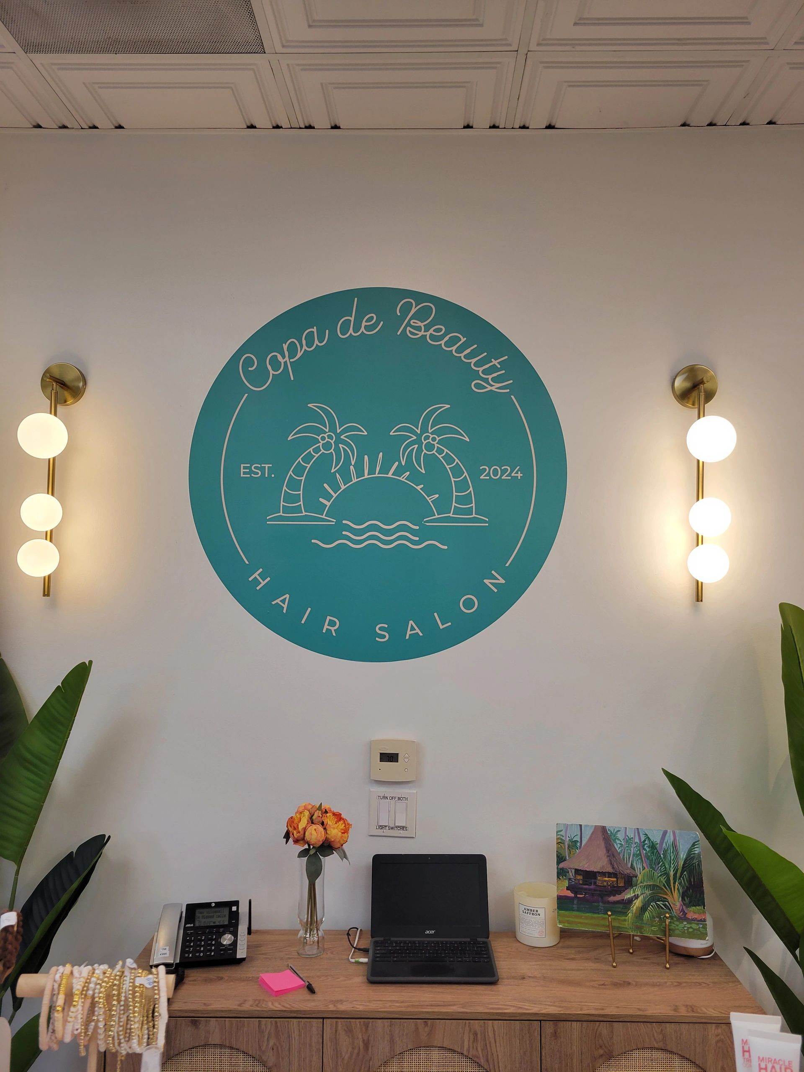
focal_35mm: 26
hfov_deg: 53.1
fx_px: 805
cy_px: 536
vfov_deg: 67.3
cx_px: 402
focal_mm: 5.4
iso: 80
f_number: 1.8
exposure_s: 1/120
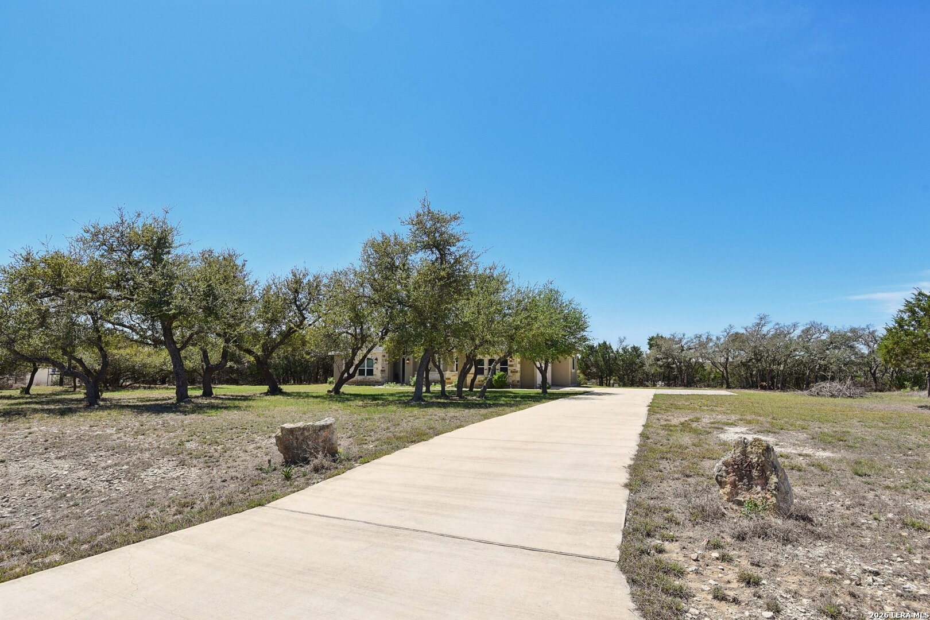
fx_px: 439
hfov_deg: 93.3
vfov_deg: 70.4
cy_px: 310
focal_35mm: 17
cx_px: 465
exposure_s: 1/640
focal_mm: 17
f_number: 8
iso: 400
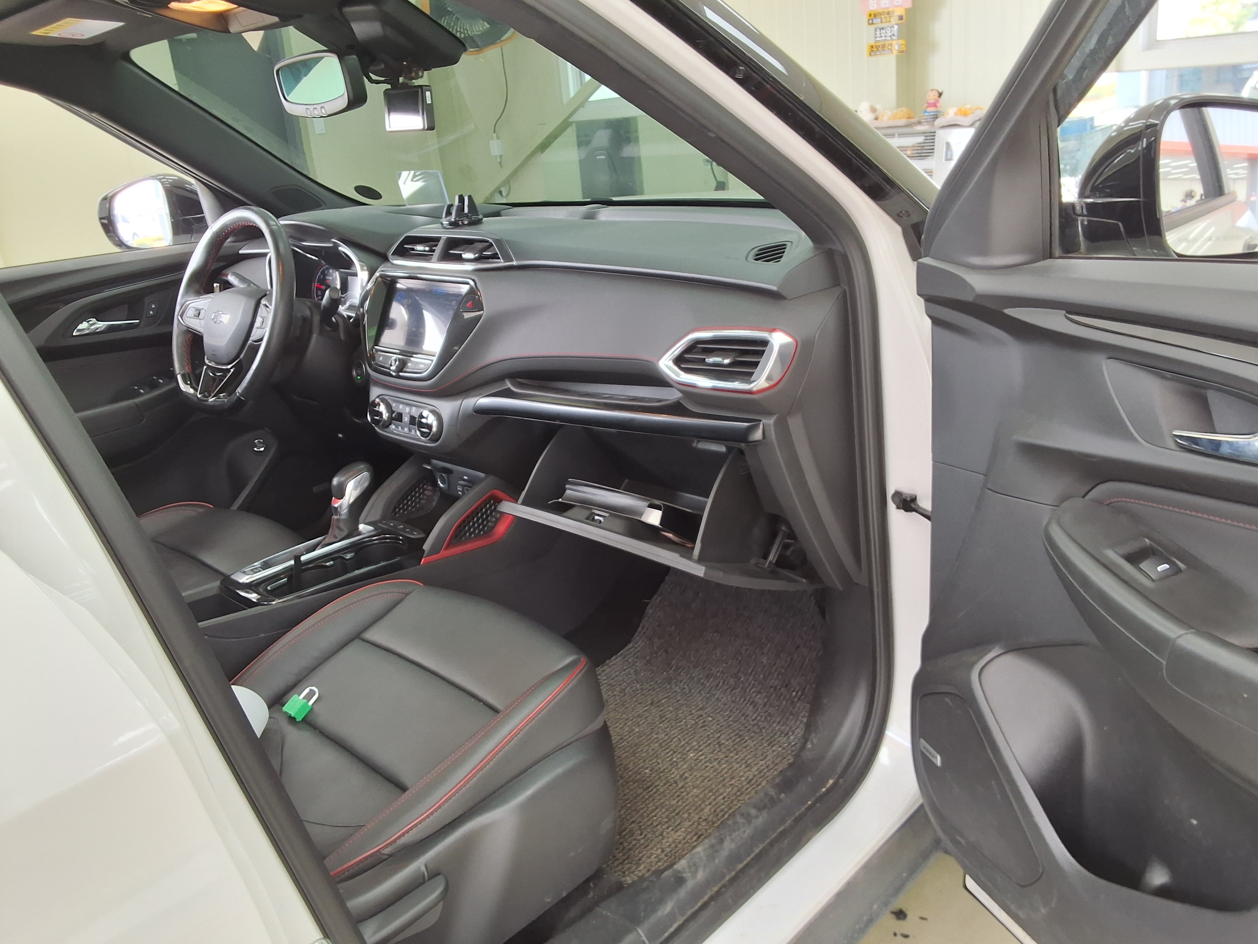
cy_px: 472
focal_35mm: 28
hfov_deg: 63.4
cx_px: 629
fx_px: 1018
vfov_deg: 49.7
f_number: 1.9
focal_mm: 2.91
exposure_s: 1/60
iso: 64
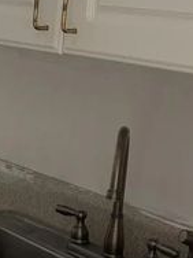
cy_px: 175
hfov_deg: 11.9
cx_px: -118
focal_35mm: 118
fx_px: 877
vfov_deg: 16.6
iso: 125
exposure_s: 1/107
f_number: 1.6
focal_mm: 5.96
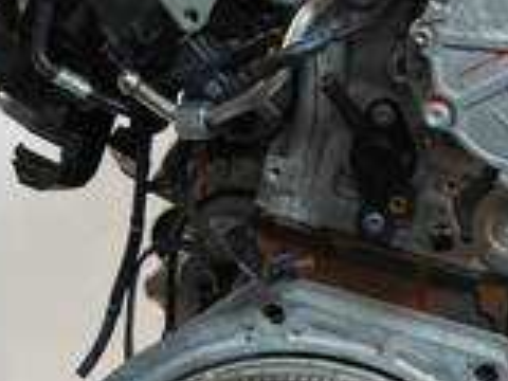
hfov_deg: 20.4
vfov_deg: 15.3
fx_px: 1409
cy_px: 314
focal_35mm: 96
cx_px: 311
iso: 320
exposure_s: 1/60
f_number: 3.8
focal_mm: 16
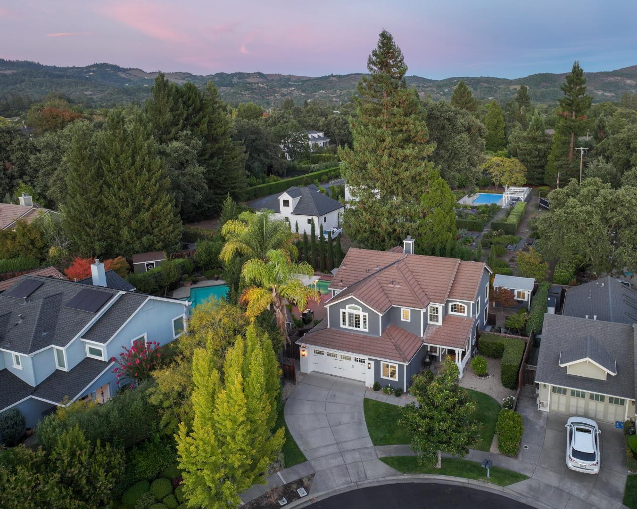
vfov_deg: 54.9
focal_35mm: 26
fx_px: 490
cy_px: 257
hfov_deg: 66.0
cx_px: 338
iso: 150
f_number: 2.8
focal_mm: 12.29
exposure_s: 1/15
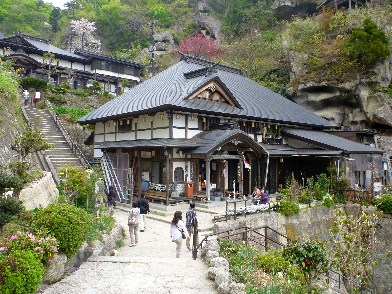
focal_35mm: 28
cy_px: 147
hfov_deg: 63.4
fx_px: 317
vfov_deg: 49.7
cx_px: 196
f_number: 3.3
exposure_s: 1/160
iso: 100
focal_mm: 4.9
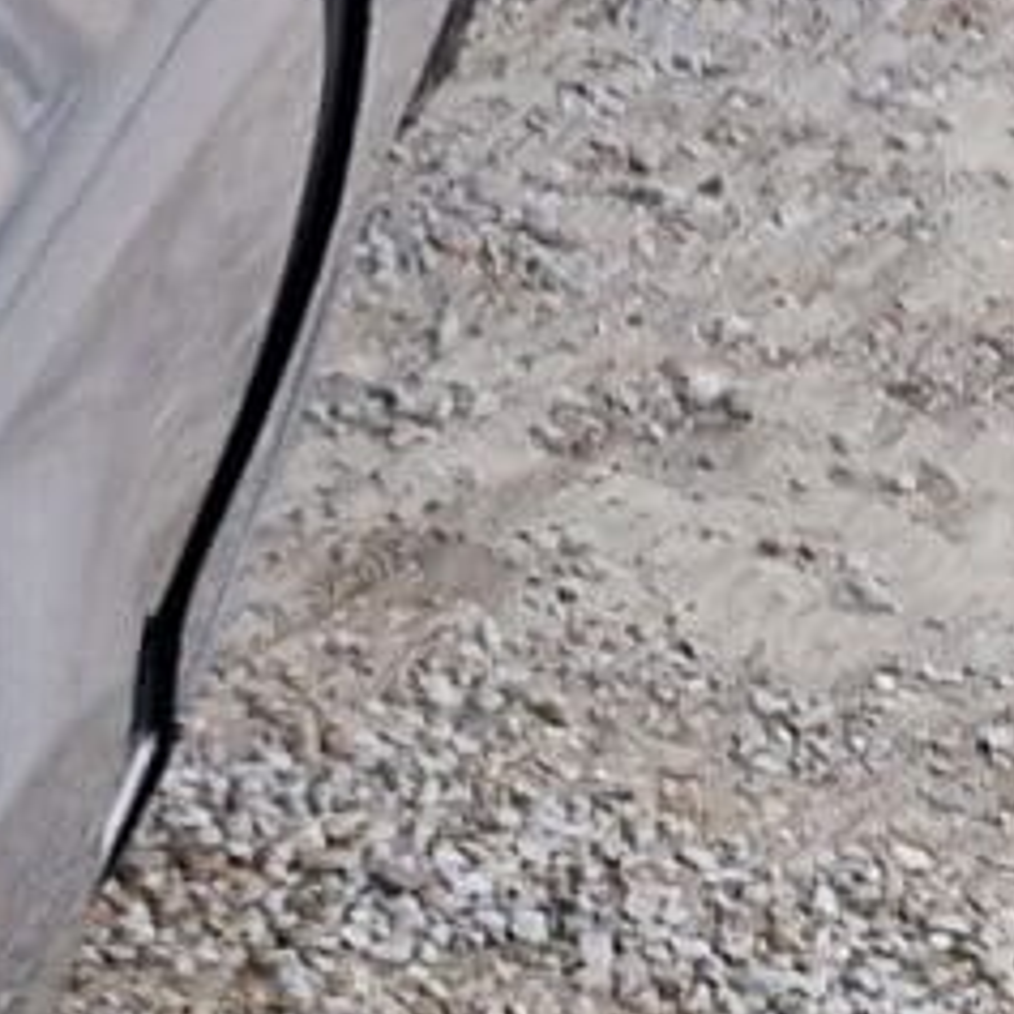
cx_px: -2999
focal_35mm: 176
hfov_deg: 7.3
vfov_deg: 9.8
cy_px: 1266
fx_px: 5833
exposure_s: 1/50
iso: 125
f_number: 1.8
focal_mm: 5.4
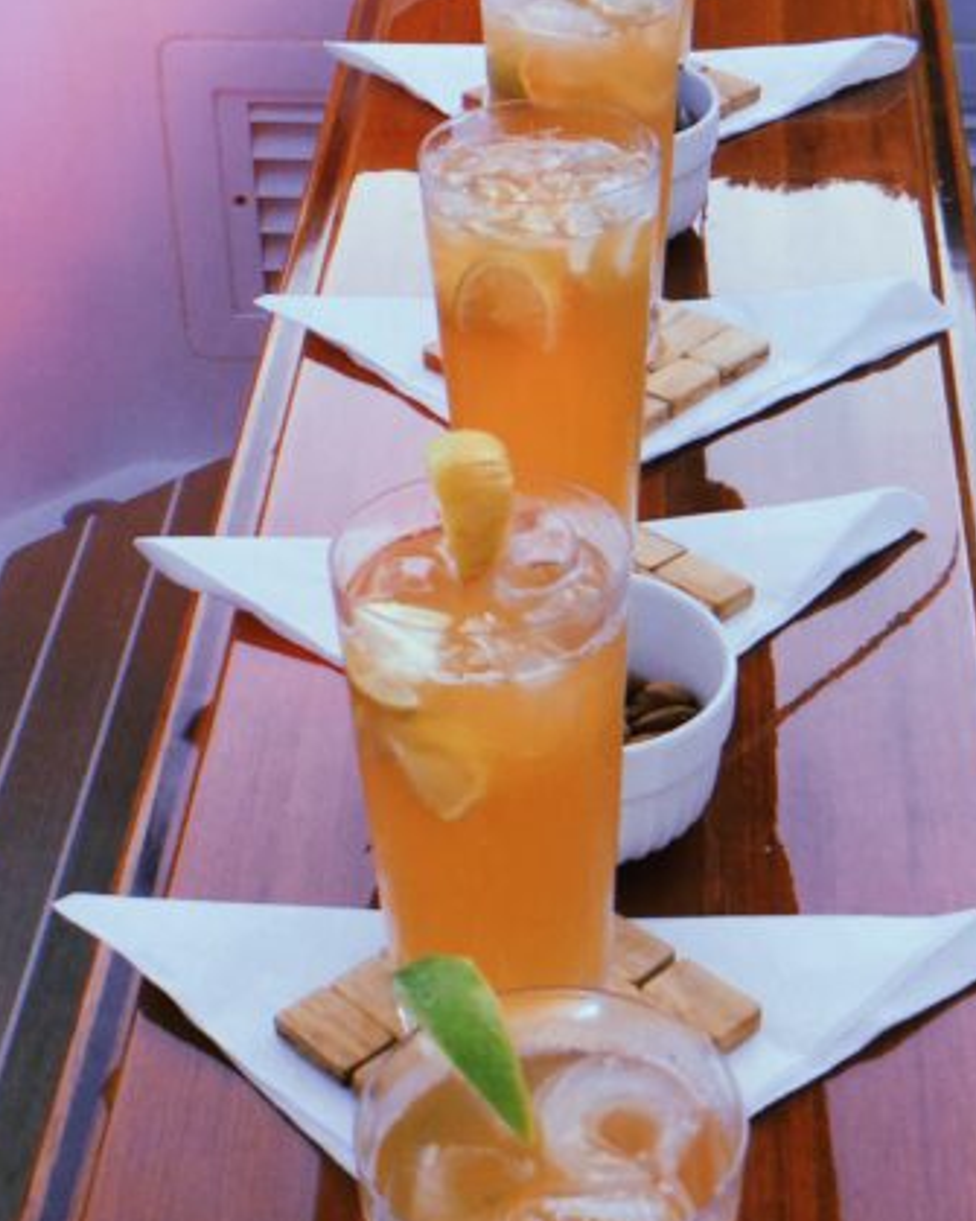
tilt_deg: -41.2
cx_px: 533
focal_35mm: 74
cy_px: 775
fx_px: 2673
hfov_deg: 20.7
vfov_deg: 25.6
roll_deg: +1.0
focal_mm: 3.3
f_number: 2.4
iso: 32
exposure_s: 1/50
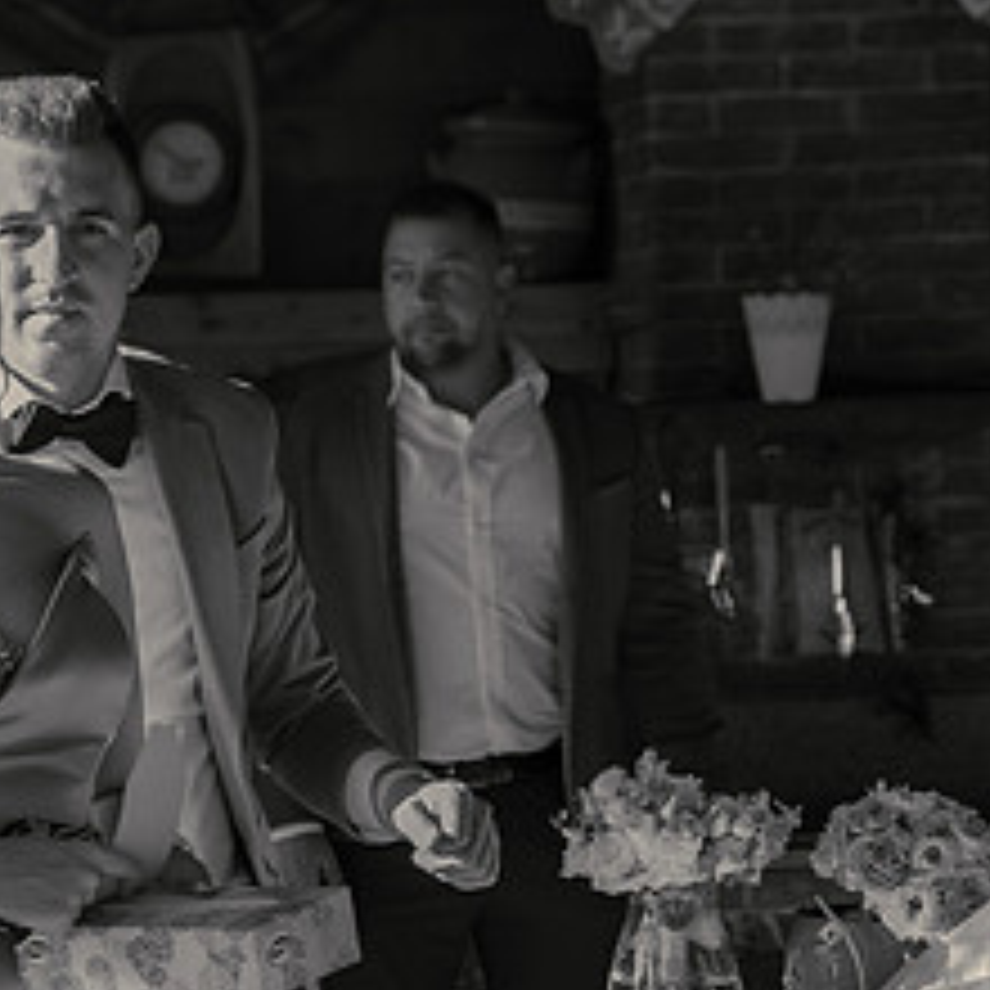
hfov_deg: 13.7
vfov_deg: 14.1
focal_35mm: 124
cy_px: 518
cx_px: -123
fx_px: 4012
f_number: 3.5
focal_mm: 50
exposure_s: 1/250
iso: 200
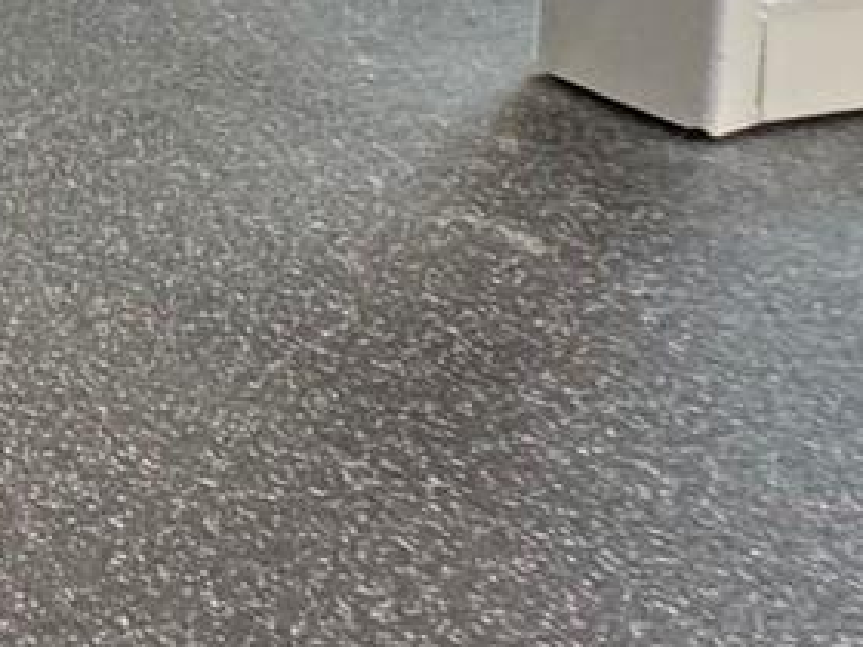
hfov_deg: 13.5
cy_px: -527
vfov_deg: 15.7
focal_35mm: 80
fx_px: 1994
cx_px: -1402
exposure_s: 1/120
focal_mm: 2.22
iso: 320
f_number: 2.2
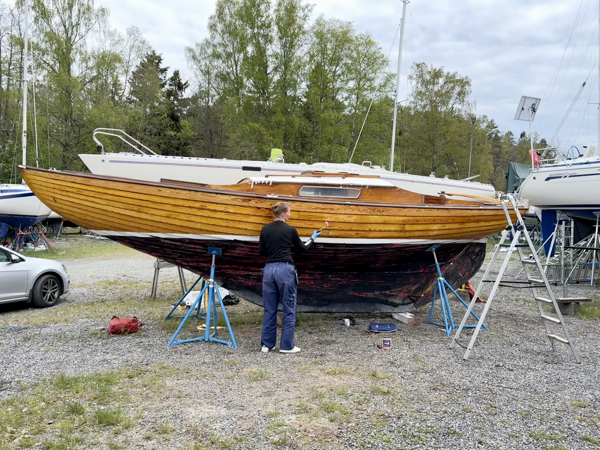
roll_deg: -4.3
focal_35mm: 26
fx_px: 451
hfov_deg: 67.3
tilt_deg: +0.2
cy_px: 225
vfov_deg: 53.1
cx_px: 300
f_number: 1.6
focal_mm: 5.96
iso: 50
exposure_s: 1/1064
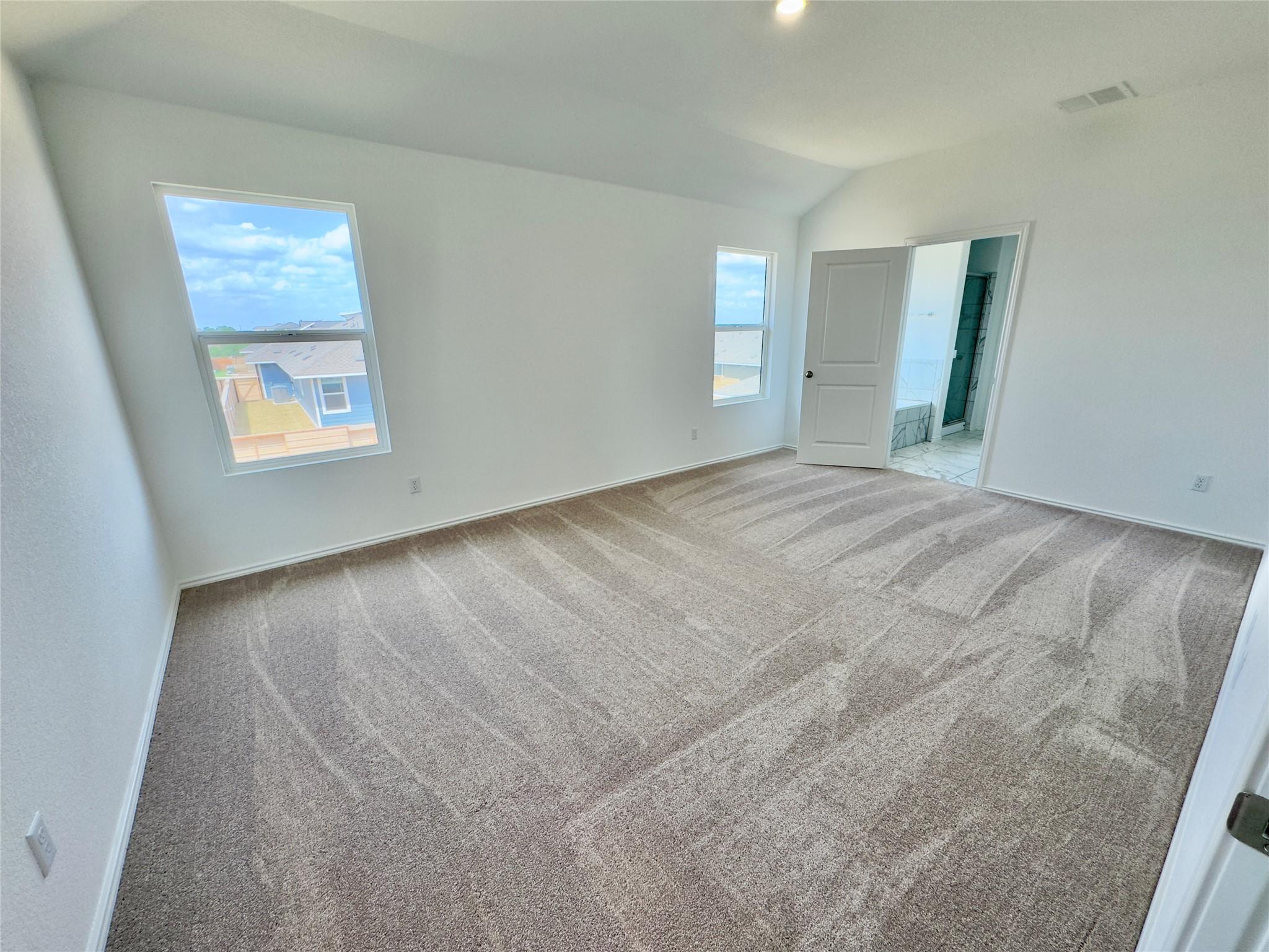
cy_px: 476
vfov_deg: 85.7
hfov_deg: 102.1
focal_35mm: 14
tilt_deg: -15.7
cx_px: 634
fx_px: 513
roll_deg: +0.6
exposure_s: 1/120
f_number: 2.2
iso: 64
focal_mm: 2.22
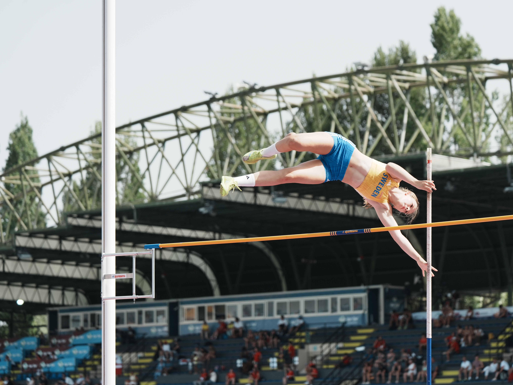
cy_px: 192
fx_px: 2179
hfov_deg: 13.4
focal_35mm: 147
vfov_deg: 10.1
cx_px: 280
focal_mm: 135
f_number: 4
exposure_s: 1/2000
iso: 250
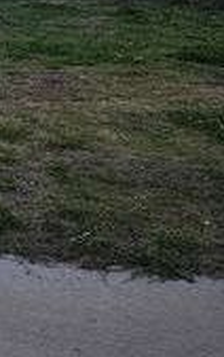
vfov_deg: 27.0
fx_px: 701
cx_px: -287
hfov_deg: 13.8
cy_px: -1
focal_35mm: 72
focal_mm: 6.3
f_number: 1.7
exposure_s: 1/120
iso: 640
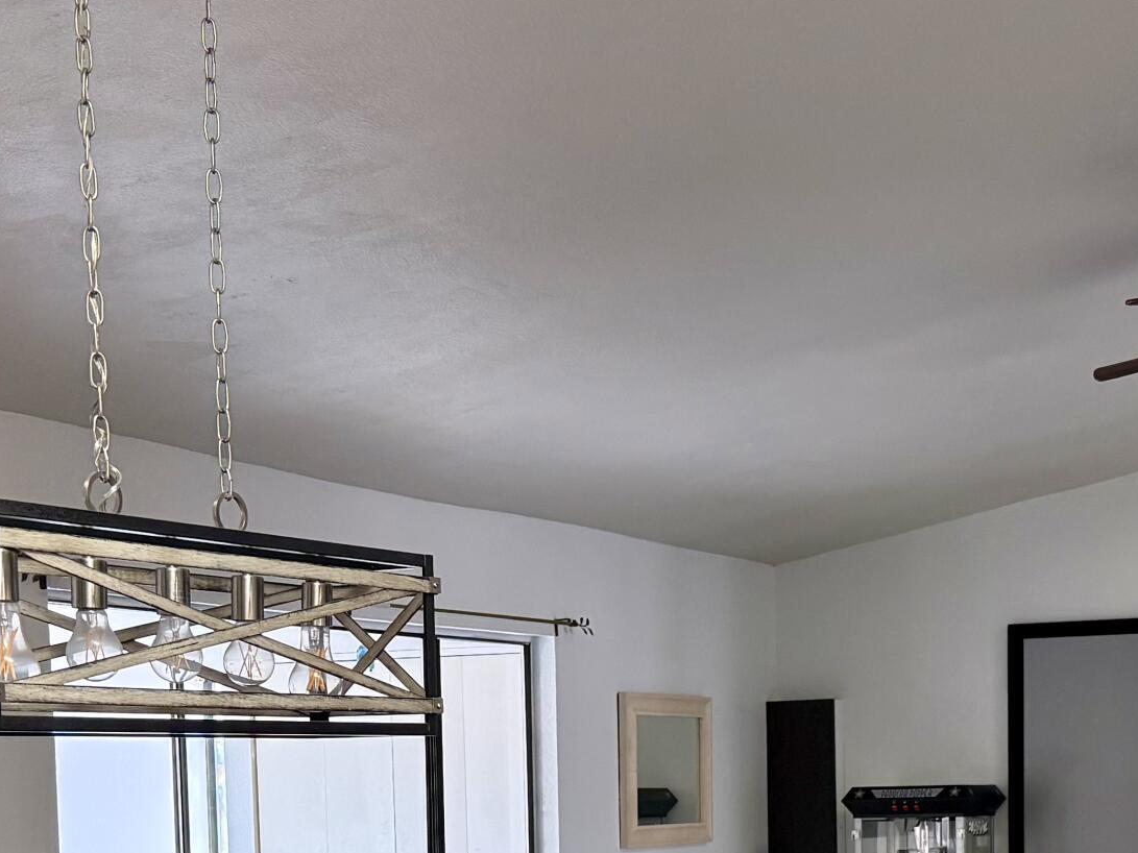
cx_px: 727
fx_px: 2170
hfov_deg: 29.3
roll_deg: +1.0
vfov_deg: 21.2
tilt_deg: -3.8
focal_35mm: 66
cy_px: 916
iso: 320
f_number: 1.78
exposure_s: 1/120
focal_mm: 6.76
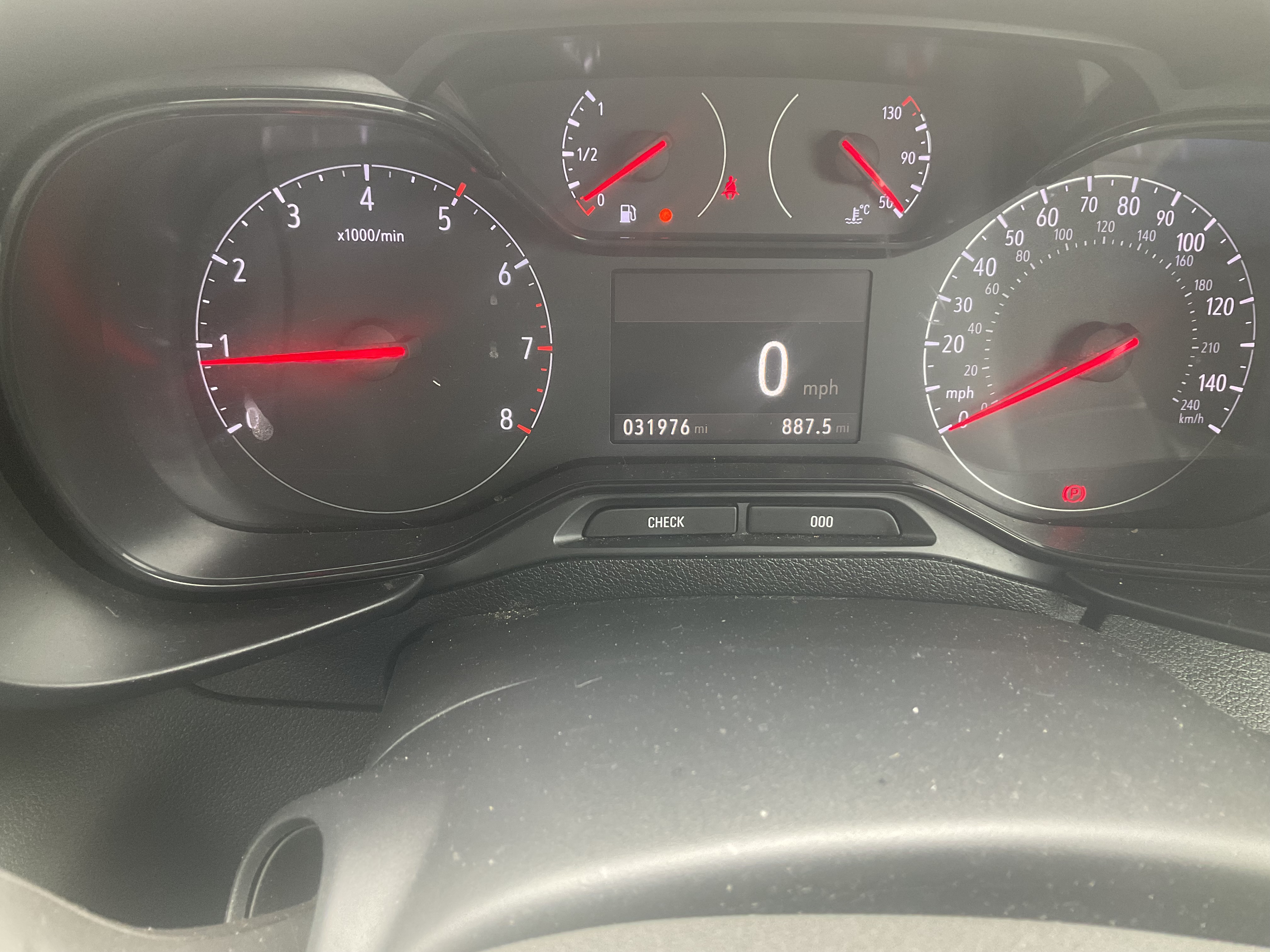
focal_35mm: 29
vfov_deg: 48.2
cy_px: 476
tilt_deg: -42.1
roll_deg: -4.3
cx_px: 635
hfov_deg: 61.7
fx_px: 1064
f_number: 1.8
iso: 80
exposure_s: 1/60
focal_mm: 3
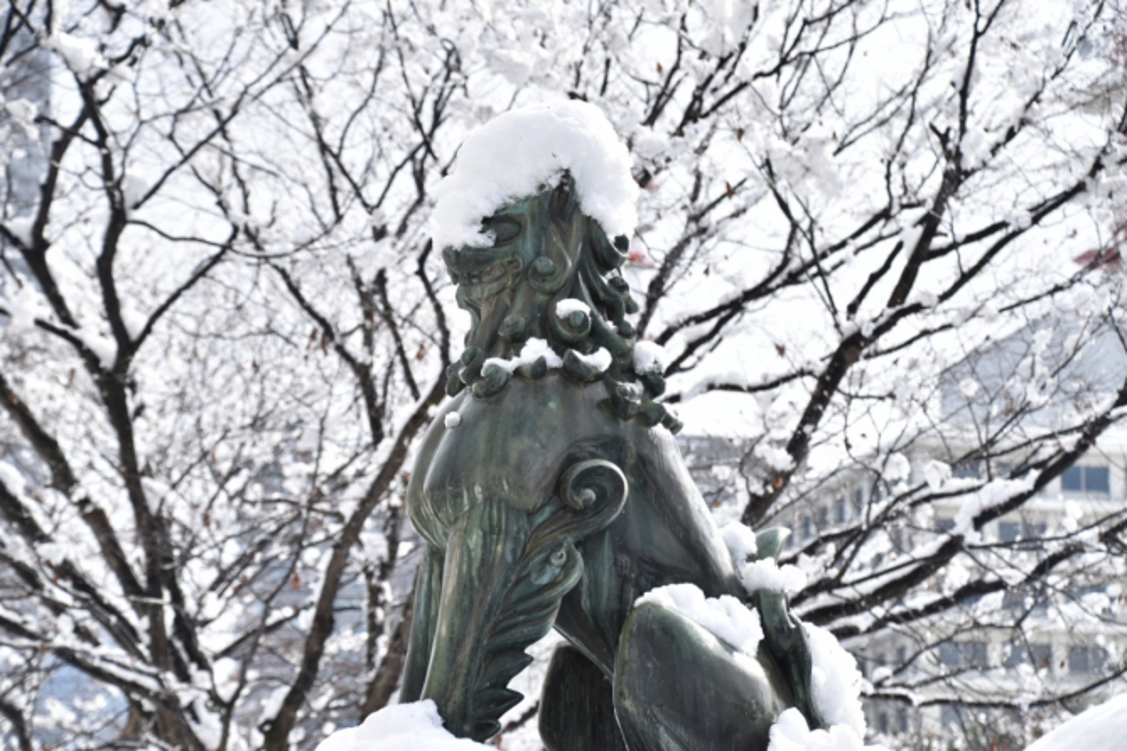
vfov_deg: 11.4
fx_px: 3756
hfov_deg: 17.1
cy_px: 376
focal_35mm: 120
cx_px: 564
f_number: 7.1
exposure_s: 1/1600
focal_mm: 80
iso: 400
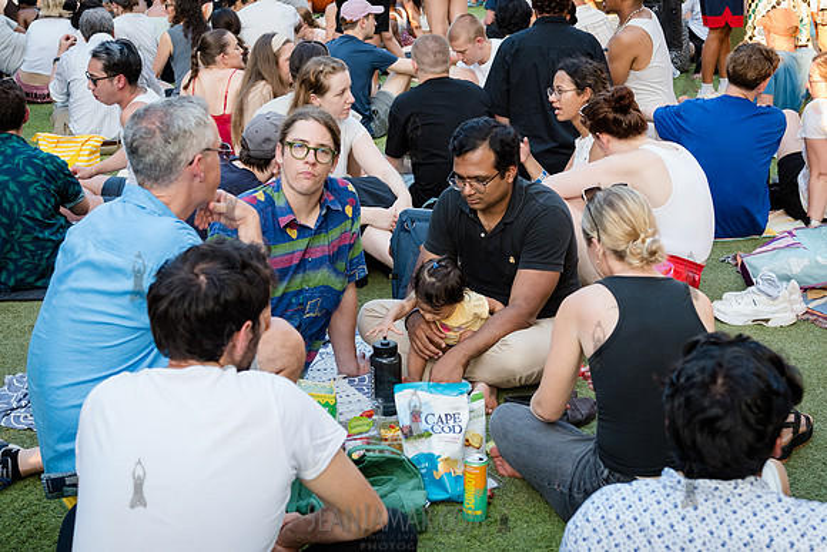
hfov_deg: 34.3
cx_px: 437
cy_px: 239
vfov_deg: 23.2
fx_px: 1340
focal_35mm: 58
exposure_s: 1/320
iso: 1000
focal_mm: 38
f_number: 4
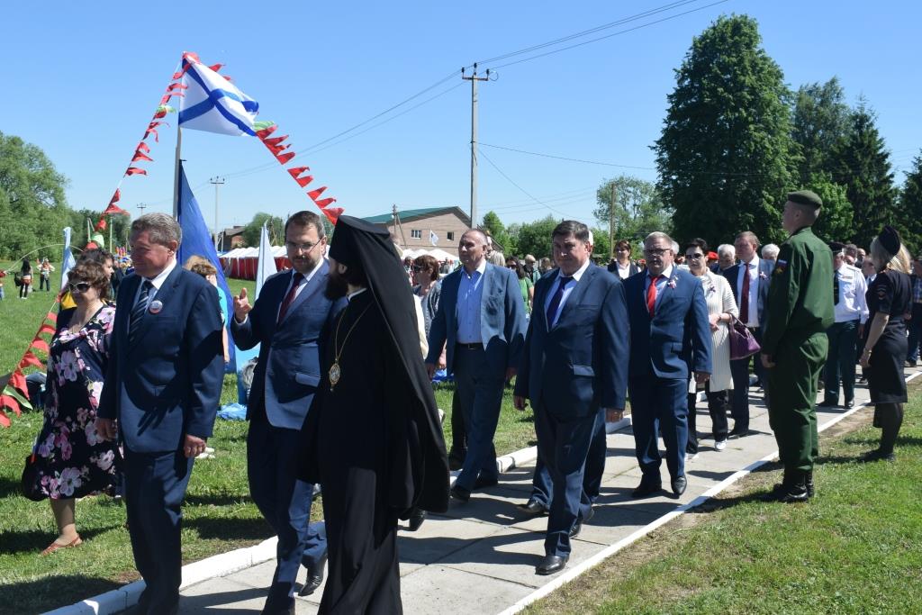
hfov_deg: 59.5
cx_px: 461
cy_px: 308
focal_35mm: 32
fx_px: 807
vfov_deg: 41.7
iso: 200
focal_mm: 21
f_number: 9
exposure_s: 1/320
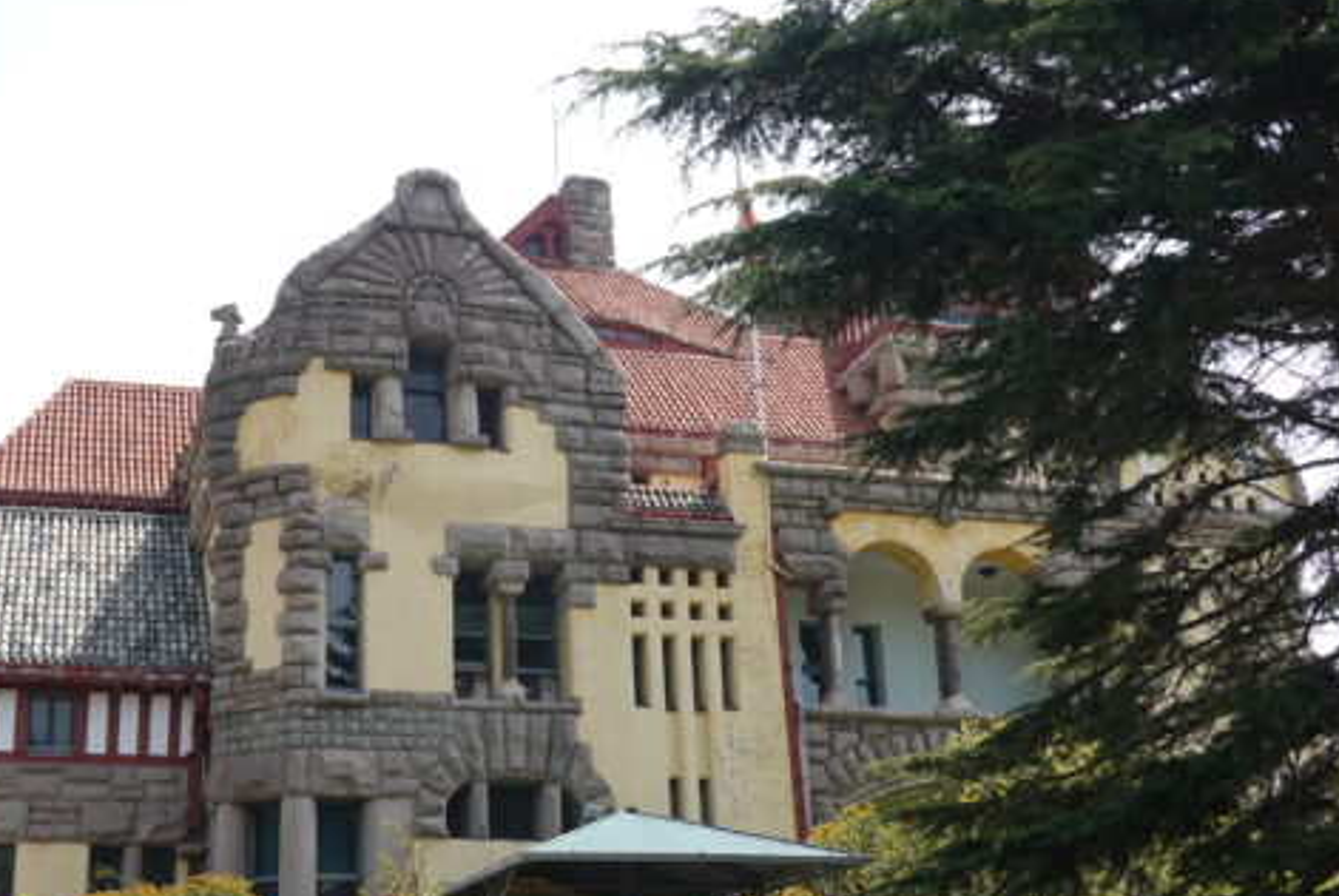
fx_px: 1824
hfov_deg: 40.0
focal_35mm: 49
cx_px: 500
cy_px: 488
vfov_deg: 27.6
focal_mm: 12.25
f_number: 4
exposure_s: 1/400
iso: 100
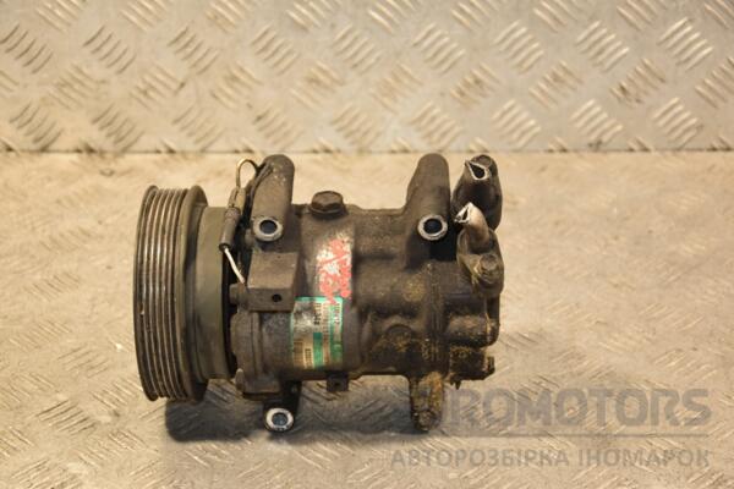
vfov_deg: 15.7
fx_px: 1774
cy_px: 244
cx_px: 367
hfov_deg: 23.4
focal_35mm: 87
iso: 800
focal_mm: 58
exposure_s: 1/100
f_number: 5
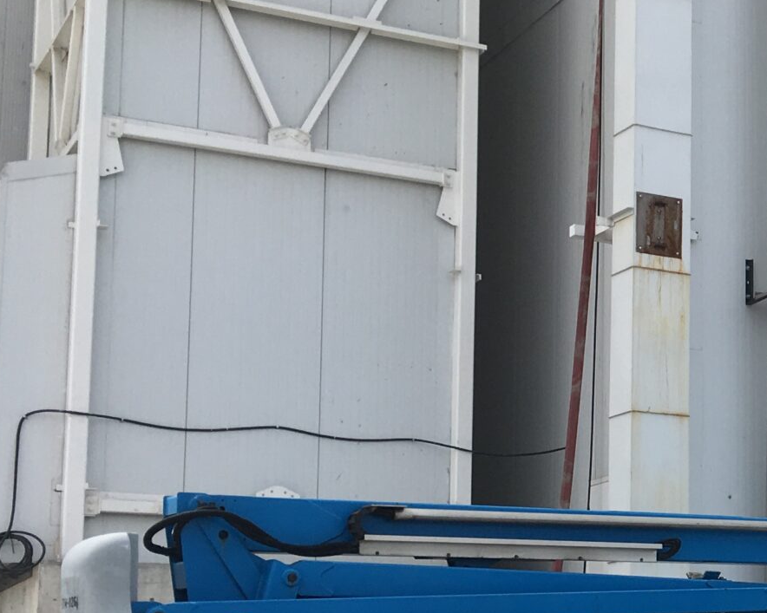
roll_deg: +1.2
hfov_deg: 20.4
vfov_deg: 18.6
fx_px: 1861
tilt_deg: +7.0
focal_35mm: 82
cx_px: 1099
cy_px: 465
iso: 25
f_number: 2.2
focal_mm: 4.15
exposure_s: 1/1304
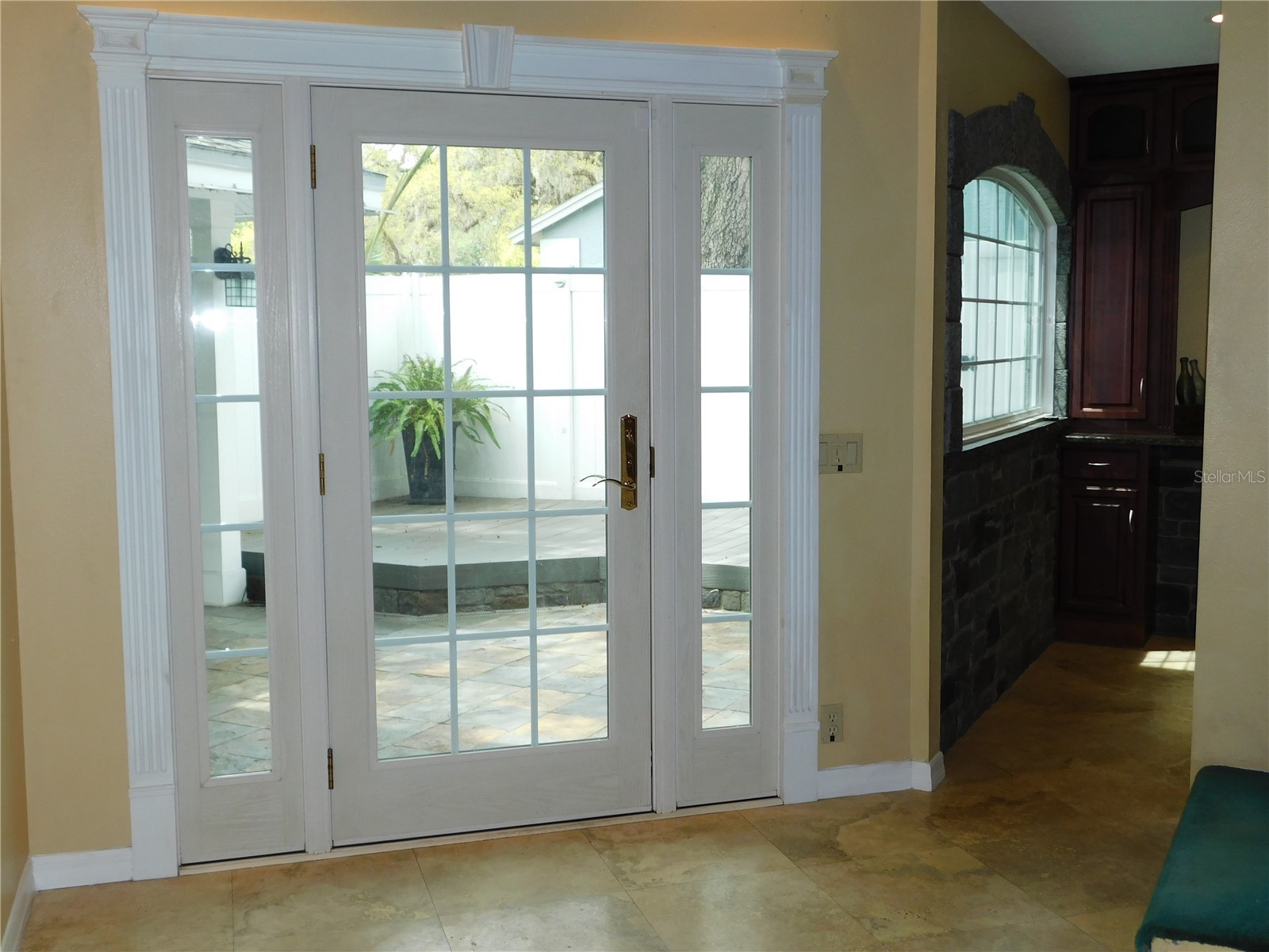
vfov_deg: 39.7
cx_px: 634
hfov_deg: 51.4
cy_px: 476
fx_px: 1320
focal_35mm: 36
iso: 125
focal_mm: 6.3
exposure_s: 1/80
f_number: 3.5
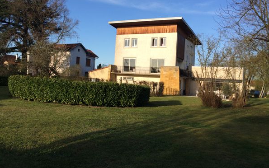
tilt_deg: +1.0
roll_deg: -2.6
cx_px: 134
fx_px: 227
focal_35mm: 31
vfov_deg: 40.5
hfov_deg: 61.2
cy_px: 70
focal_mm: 4.15
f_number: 2.2
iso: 32
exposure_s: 1/1325
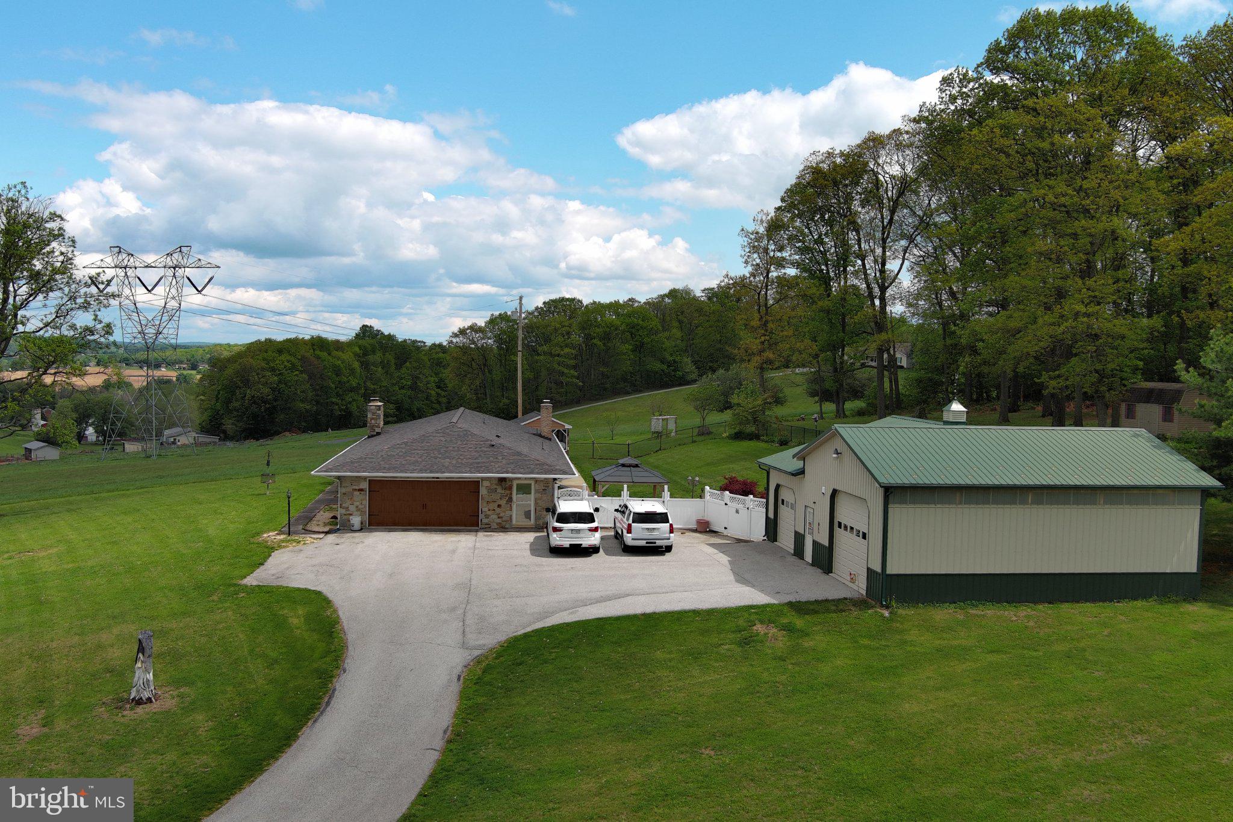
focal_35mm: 29
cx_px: 616
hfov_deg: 63.7
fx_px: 993
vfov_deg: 45.0
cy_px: 411
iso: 101
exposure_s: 1/1560
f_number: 2.8
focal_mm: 10.57
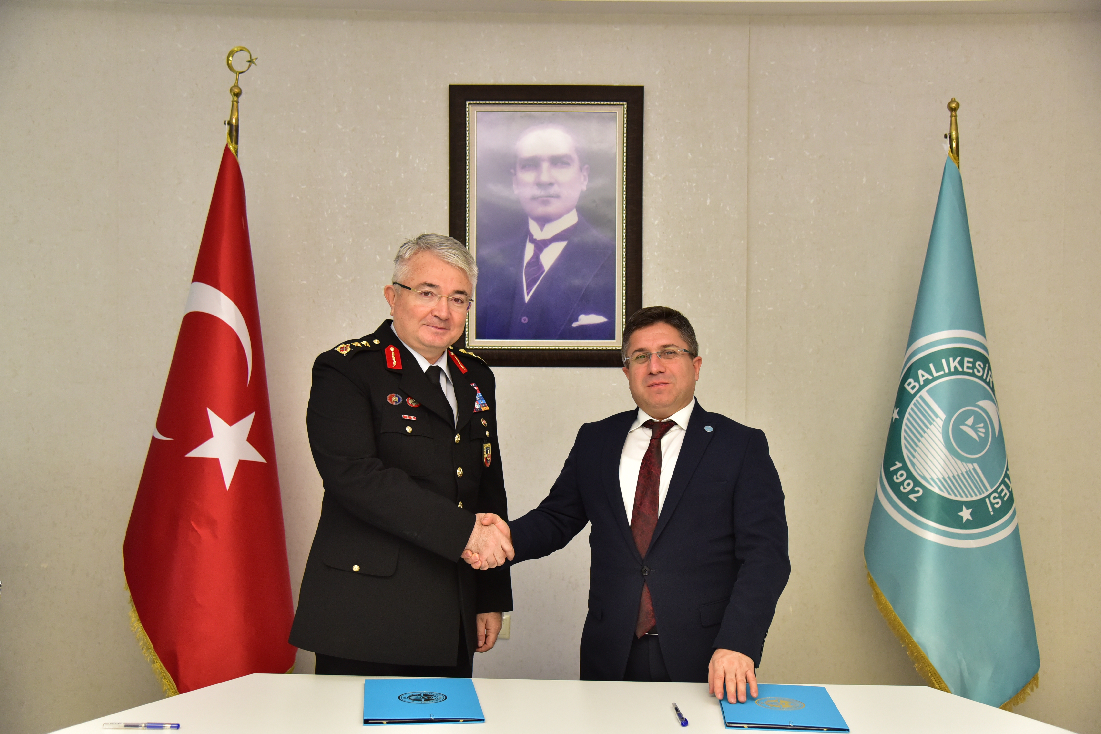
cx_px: 550
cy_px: 367
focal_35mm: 38
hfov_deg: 50.7
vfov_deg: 35.1
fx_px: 1162
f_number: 4
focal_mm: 38
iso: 2500
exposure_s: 1/320
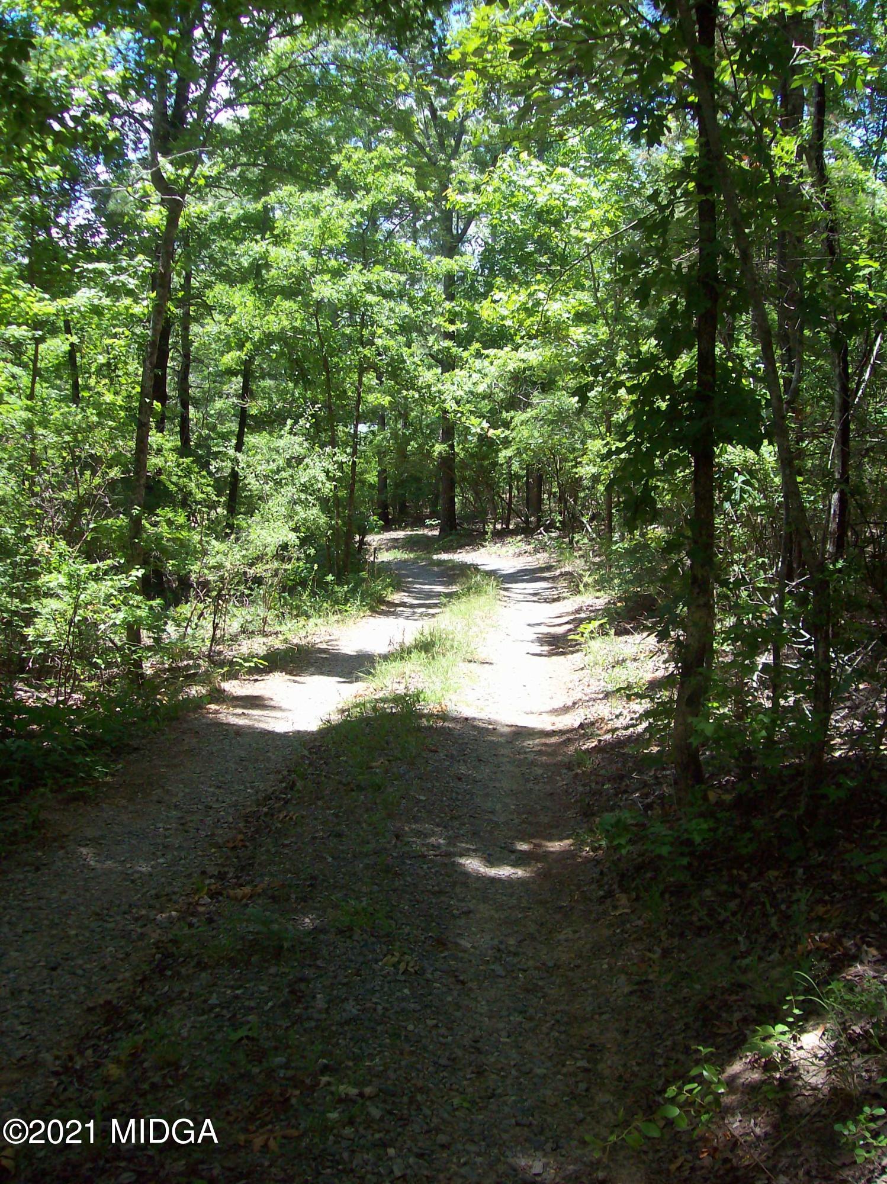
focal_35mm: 36
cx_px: 444
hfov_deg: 39.6
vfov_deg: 51.4
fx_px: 1231
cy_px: 592
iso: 80
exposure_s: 1/340
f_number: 2.7
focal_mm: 6
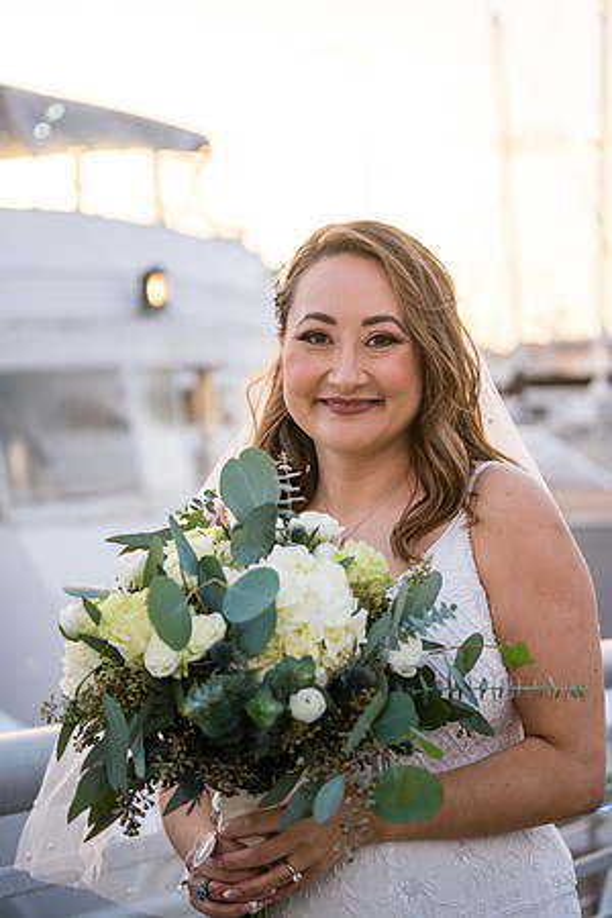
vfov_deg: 26.3
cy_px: 459
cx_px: 306
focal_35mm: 77
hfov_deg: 17.7
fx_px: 1963
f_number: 4
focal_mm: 77
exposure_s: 1/320
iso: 200
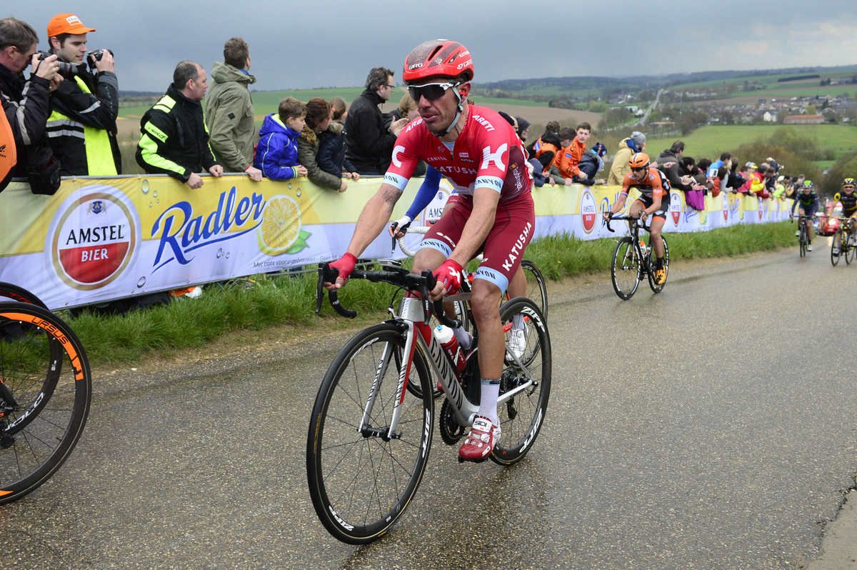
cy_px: 285
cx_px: 428
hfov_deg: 50.7
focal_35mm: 38
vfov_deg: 35.0
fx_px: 904
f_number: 5.6
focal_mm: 38
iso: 1000
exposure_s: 1/1000
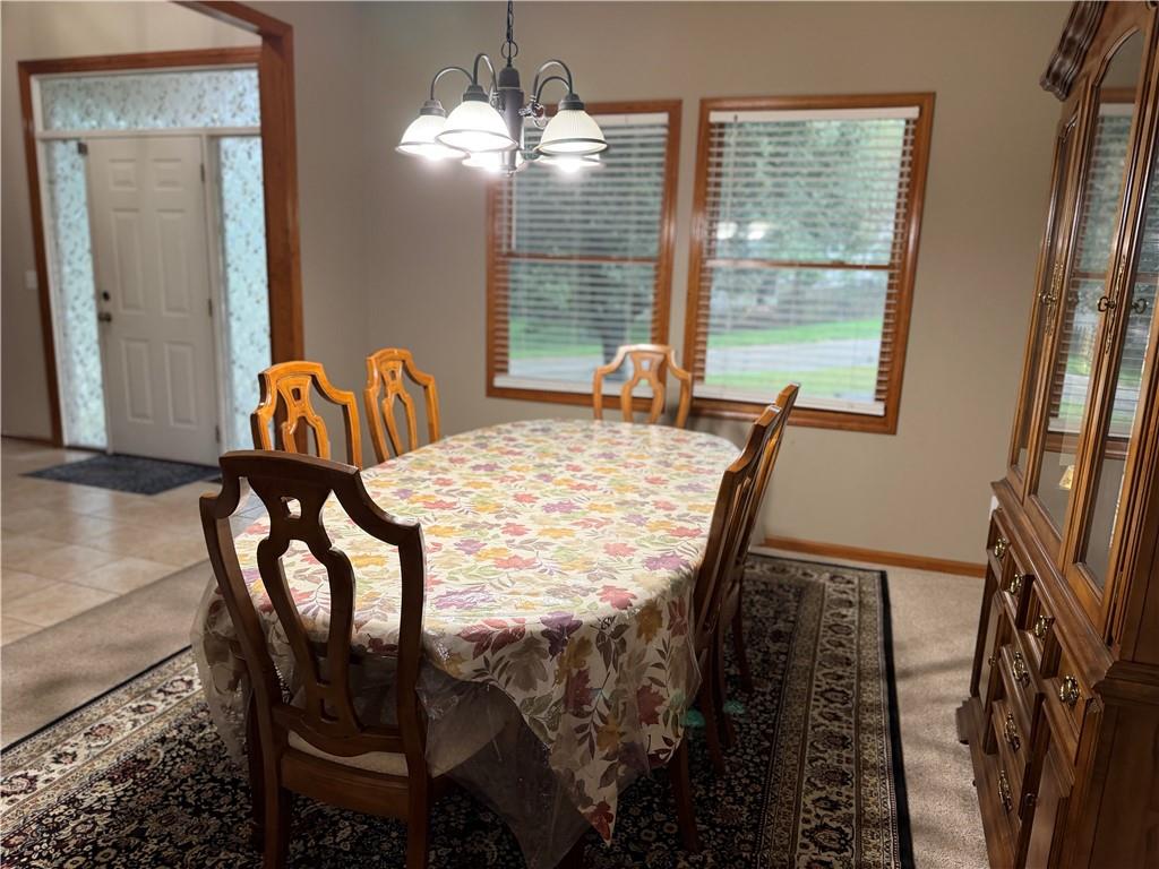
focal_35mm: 24
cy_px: 434
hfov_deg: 71.6
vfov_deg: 56.8
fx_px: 804
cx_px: 580
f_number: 1.78
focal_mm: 6.76
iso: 250
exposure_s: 1/60
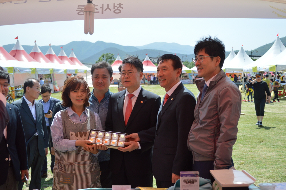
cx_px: 143
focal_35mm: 52
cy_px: 95
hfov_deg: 37.9
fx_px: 417
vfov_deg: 25.7
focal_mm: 35
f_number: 5
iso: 400
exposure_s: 1/1250
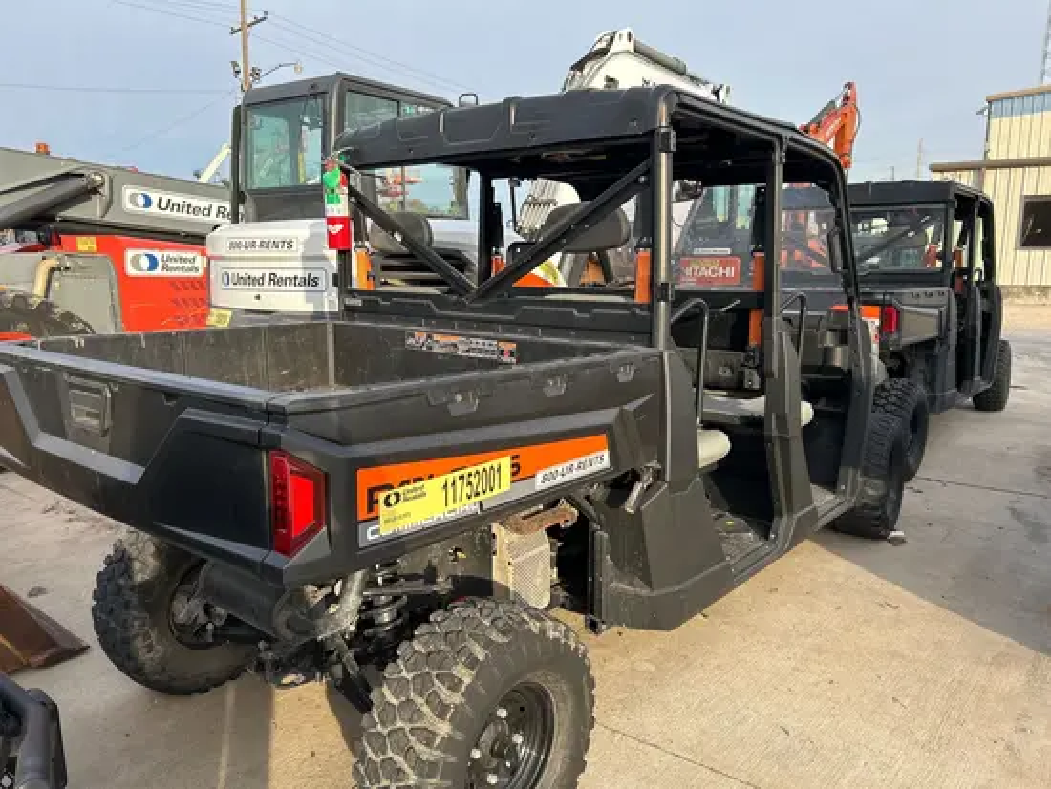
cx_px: 526
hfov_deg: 67.3
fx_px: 790
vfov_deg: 53.1
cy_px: 394
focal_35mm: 26
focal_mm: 5.7
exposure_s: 1/827
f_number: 1.5
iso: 50
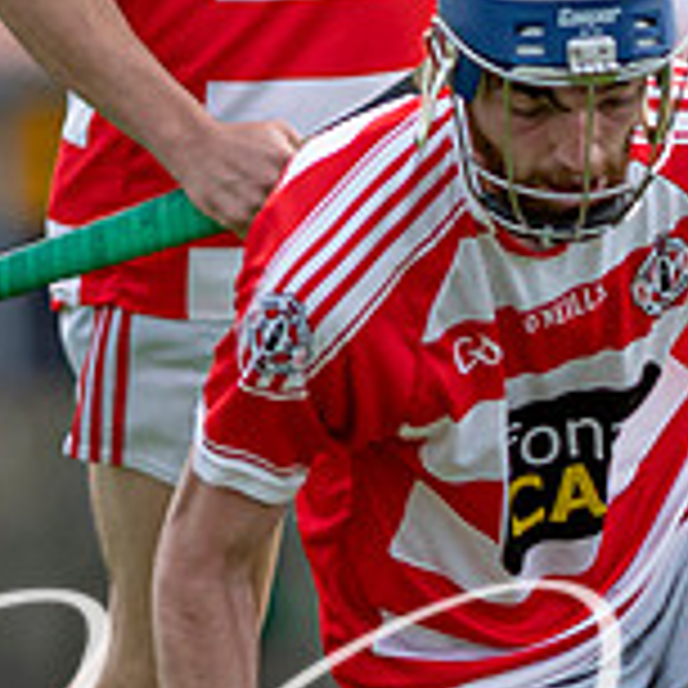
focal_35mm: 2199
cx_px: 897
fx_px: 49447
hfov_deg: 0.8
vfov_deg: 0.8
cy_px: 602
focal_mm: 300
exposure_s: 1/1600
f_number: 2.8
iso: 125
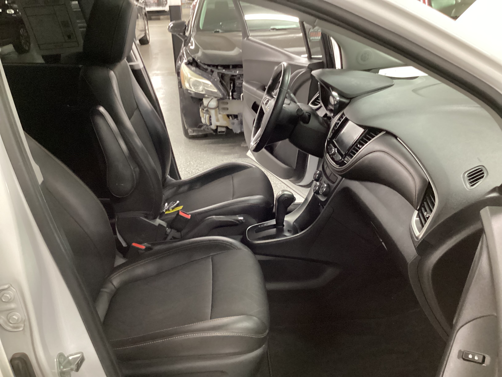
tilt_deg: -26.5
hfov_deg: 58.4
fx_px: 450
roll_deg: +2.9
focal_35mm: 31
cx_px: 251
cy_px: 188
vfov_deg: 45.4
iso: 640
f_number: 2.4
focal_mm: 3.3
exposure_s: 1/30
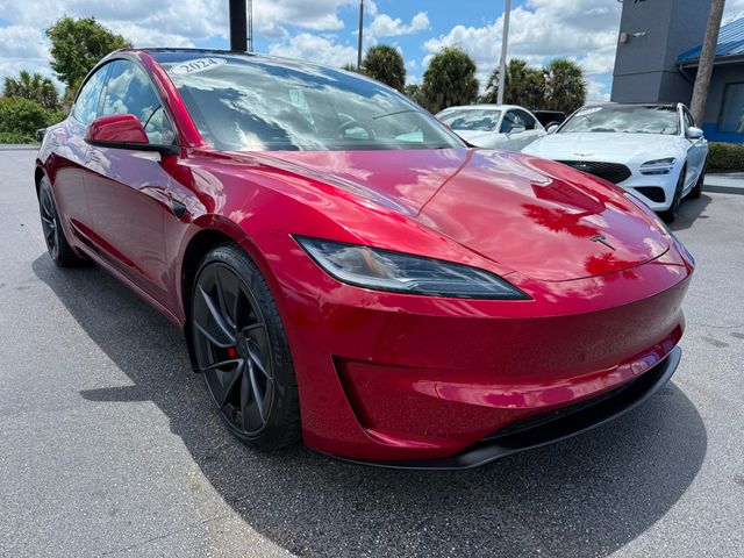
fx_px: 516
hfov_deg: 71.6
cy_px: 279
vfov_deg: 56.8
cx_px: 372
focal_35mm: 24
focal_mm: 6.76
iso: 100
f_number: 1.78
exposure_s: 1/3759
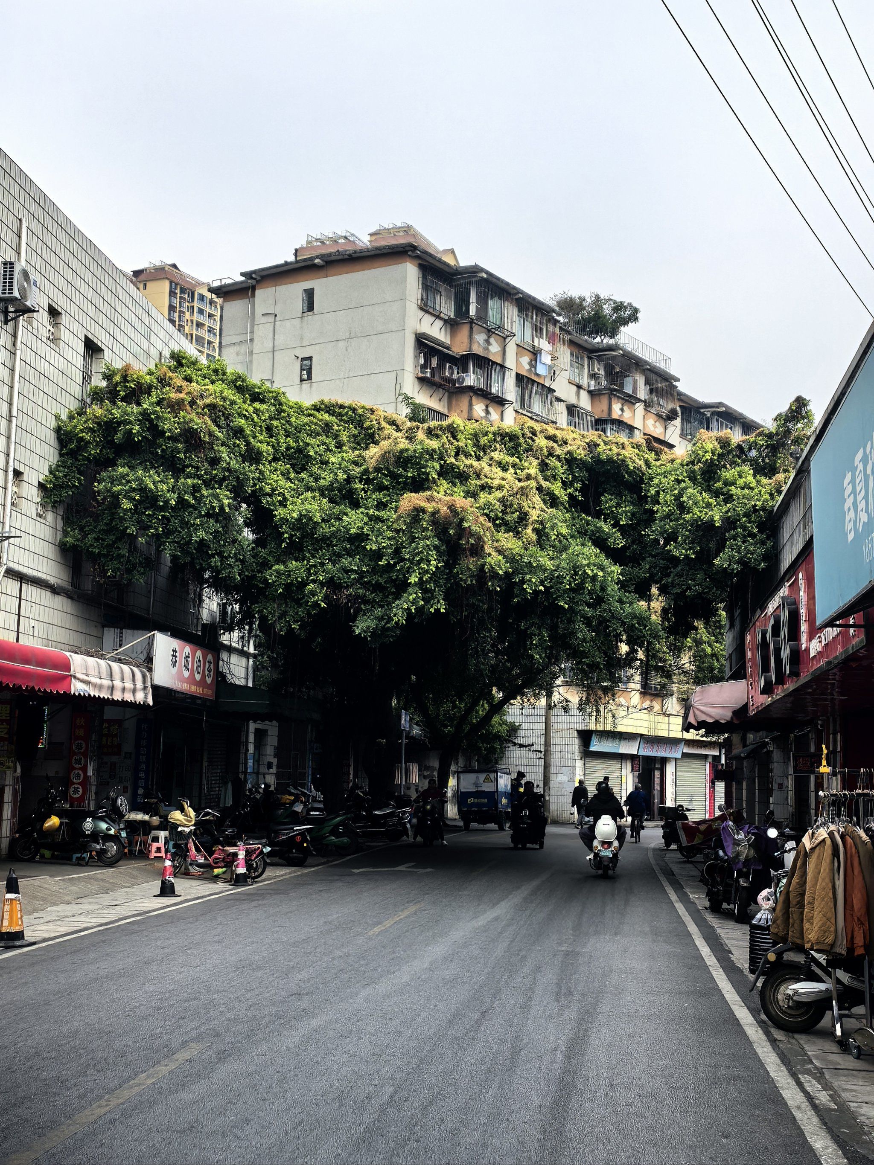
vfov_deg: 41.2
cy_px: 582
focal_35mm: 46
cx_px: 437
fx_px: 1549
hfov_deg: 31.5
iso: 50
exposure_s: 1/769
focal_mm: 5.75
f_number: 2
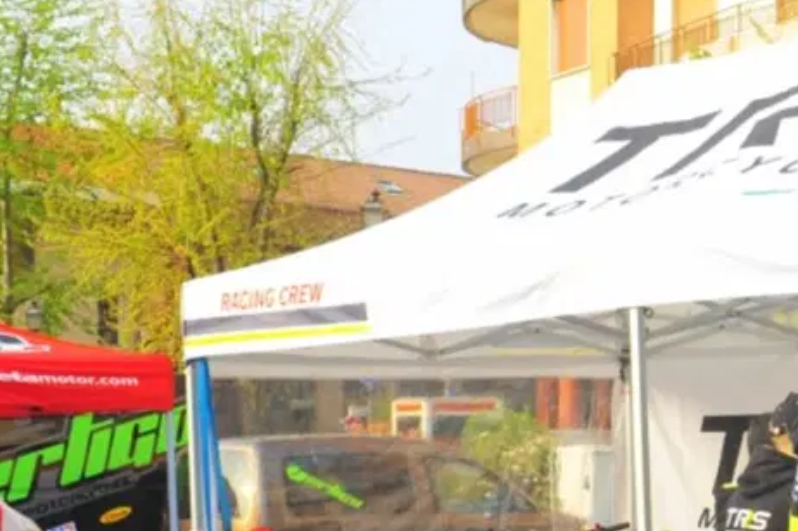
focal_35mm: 91
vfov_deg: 14.9
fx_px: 2015
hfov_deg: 21.3
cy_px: 464
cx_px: 871
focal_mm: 35
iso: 800
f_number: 10
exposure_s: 1/250
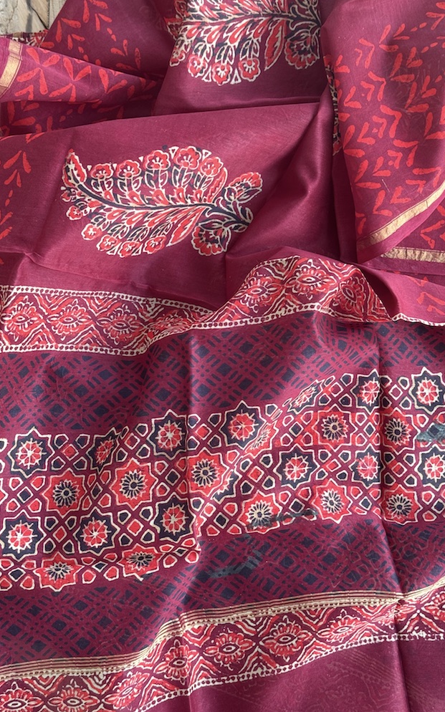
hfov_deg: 25.3
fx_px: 990
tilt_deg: -83.0
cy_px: 356
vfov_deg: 39.6
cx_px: 222
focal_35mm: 51
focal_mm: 6.76
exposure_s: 1/129
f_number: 1.78
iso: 100
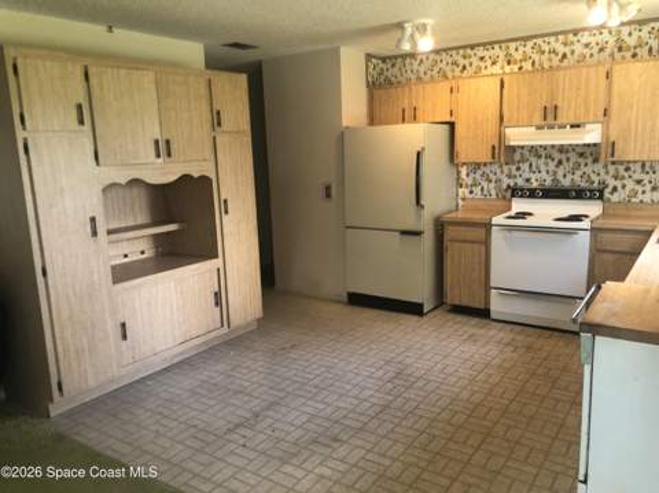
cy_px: 246
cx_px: 330
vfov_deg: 49.7
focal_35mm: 28
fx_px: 533
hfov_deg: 63.5
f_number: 1.8
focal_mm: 4
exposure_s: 1/15
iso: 50
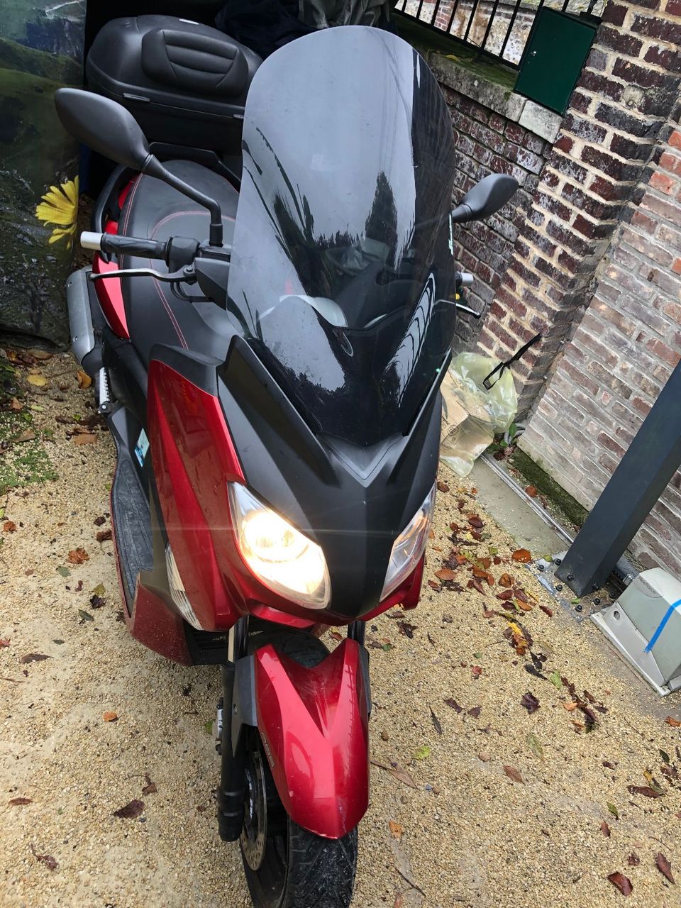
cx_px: 340
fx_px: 734
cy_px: 454
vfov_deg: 63.4
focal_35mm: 28
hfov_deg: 49.7
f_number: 1.8
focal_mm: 3.99
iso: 50
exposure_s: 1/120
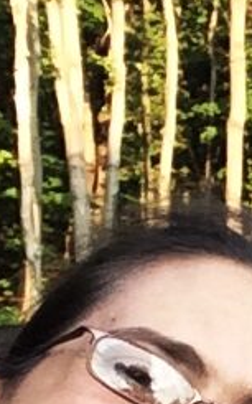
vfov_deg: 10.9
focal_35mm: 183
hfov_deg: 6.1
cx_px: 955
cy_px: 648
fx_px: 2012
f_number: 2.4
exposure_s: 1/191
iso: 50
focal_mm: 2.15
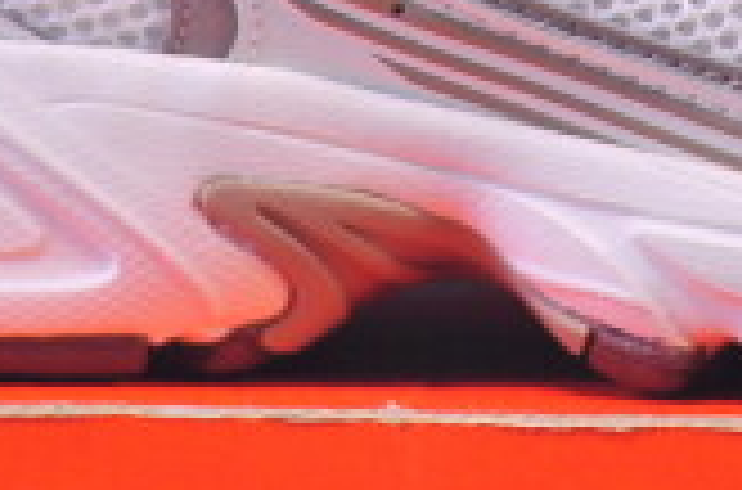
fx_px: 7481
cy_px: -564
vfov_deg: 3.7
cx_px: 616
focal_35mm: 364
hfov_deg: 5.7
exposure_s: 1/320
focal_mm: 50
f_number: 2.2
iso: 250
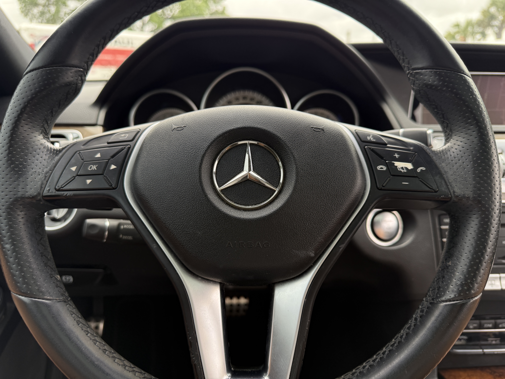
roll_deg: +0.0
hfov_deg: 71.6
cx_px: 252
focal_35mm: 24
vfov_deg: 56.8
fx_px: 350
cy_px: 190
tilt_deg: -14.8
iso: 100
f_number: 1.78
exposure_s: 1/243
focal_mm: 6.76
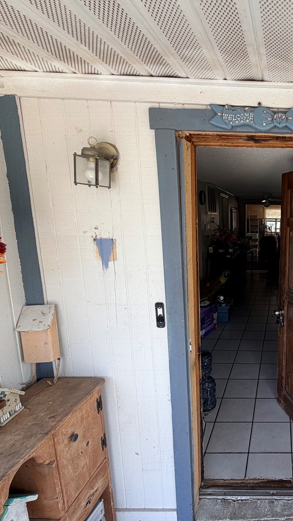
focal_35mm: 21
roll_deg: +0.2
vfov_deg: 83.8
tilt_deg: -9.2
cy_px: 265
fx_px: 290
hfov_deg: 46.0
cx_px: 286
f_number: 2.2
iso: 40
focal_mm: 2.22
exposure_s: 1/135
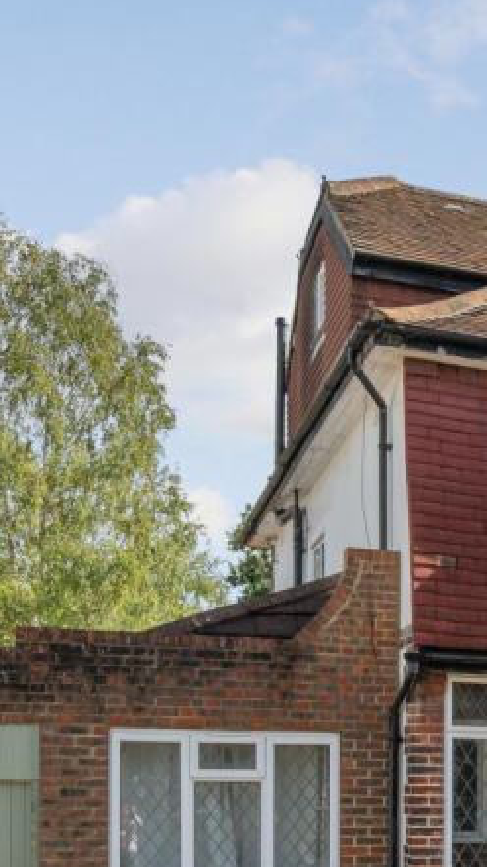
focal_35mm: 34
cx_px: 691
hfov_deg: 26.9
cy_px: 567
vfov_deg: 57.0
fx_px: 781
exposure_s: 1/400
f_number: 8
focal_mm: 14
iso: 400
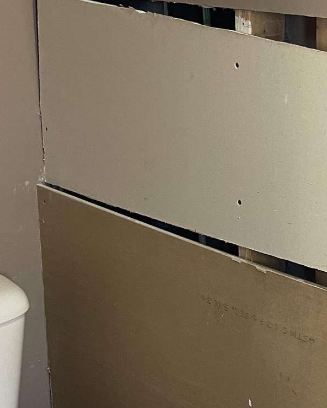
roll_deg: -1.8
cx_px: 401
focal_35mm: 76
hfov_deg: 19.0
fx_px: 919
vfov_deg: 25.1
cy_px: 194
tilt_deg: -14.7
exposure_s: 1/60
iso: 125
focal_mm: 5.1
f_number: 1.6
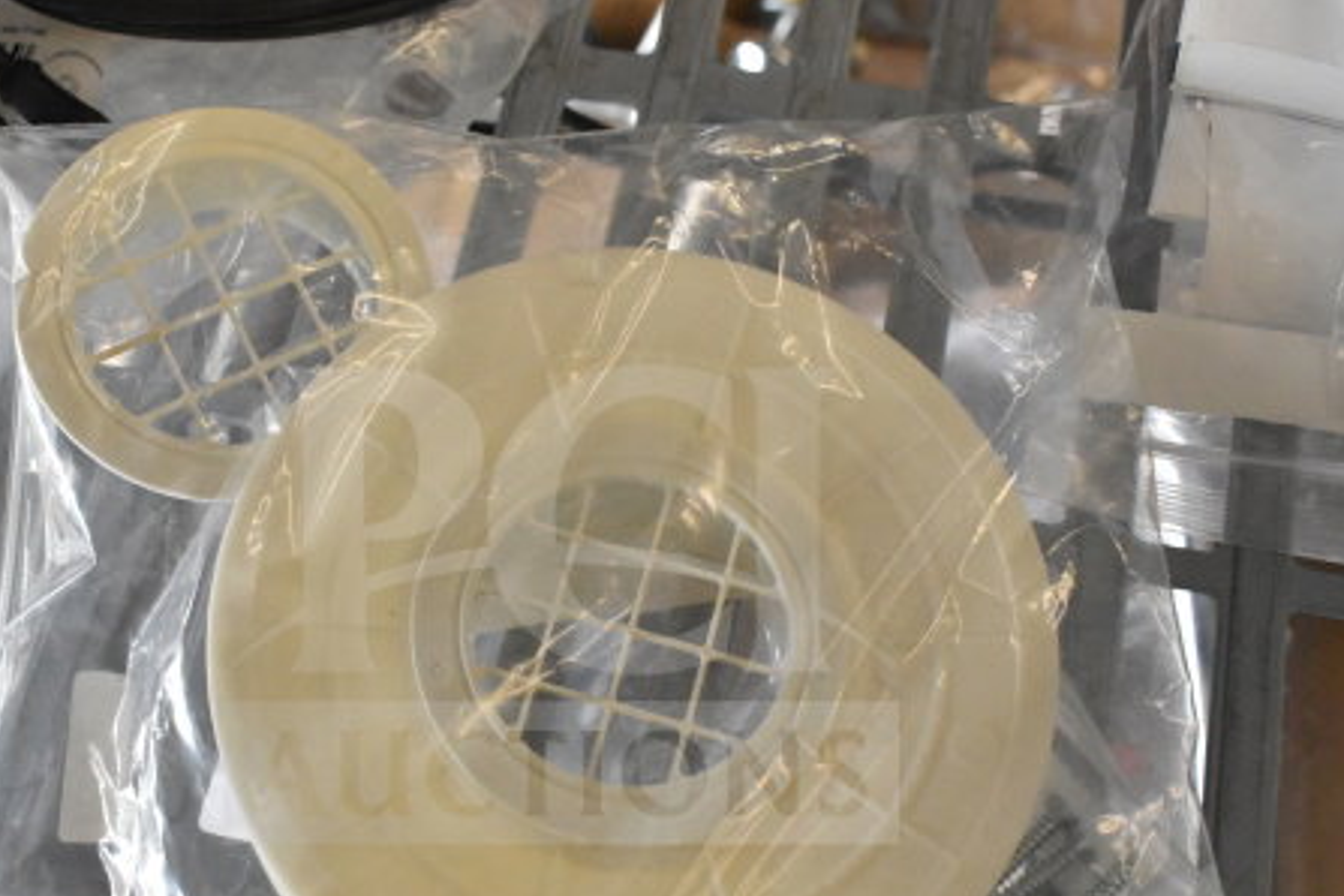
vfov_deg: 29.6
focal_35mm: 45
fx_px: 1680
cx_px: 559
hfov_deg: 43.5
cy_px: 606
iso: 6400
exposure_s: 1/1000
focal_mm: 22
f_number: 6.3
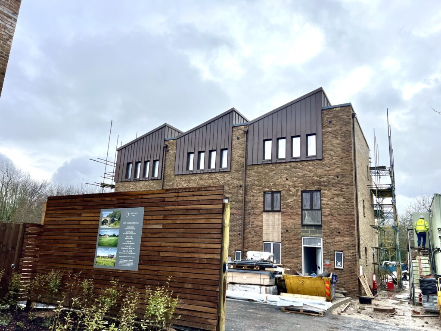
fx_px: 331
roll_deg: -2.0
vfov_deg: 53.1
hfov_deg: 67.3
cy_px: 166
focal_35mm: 26
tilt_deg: +11.8
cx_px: 220
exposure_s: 1/3571
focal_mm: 5.7
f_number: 1.5
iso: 50
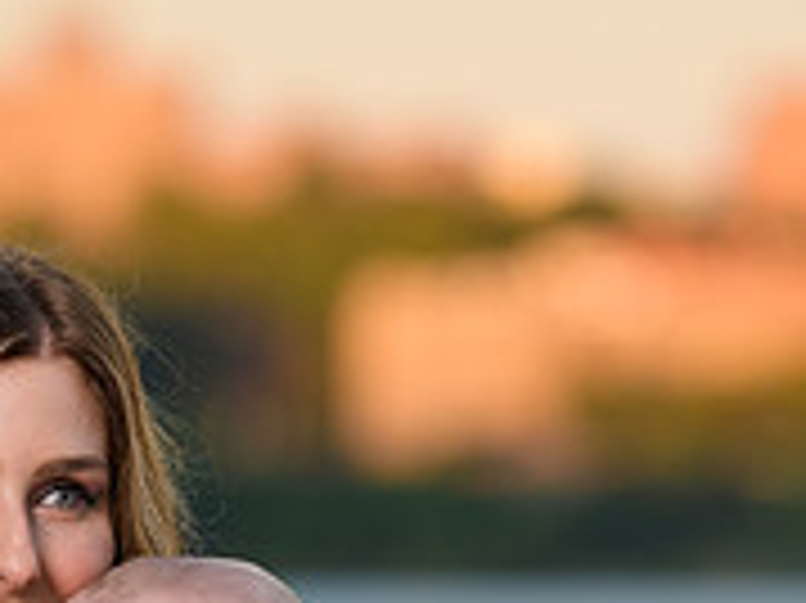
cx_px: 338
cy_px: 908
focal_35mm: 506
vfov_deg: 2.9
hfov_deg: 3.9
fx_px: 11774
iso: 200
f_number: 4
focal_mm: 155
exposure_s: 1/250
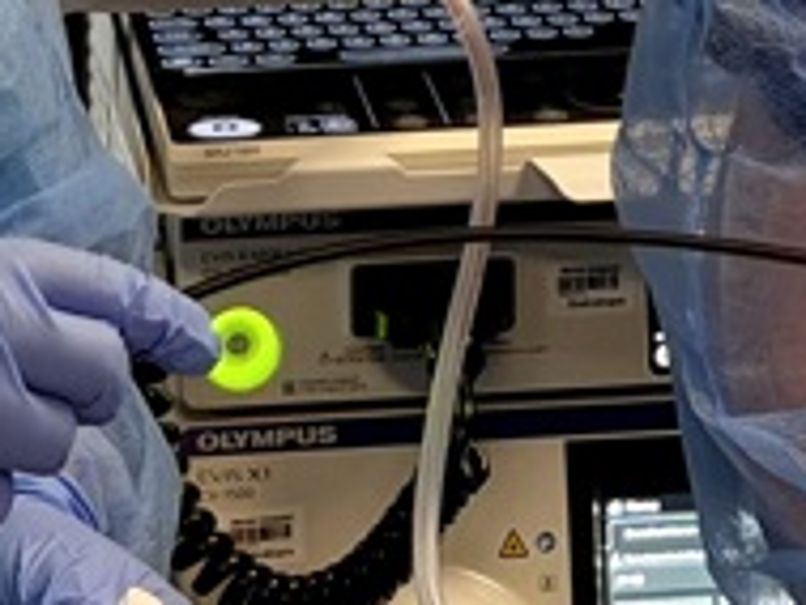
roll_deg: +0.5
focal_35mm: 249
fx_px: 5801
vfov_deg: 5.8
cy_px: -752
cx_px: 618
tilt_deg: -5.5
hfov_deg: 7.9
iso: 200
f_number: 1.78
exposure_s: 1/50
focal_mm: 6.76
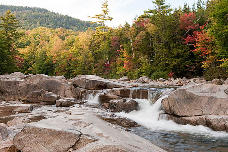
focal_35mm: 44
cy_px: 76
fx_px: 278
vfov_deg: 30.5
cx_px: 114
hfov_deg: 44.5
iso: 200
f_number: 18
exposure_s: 1/8
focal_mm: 44
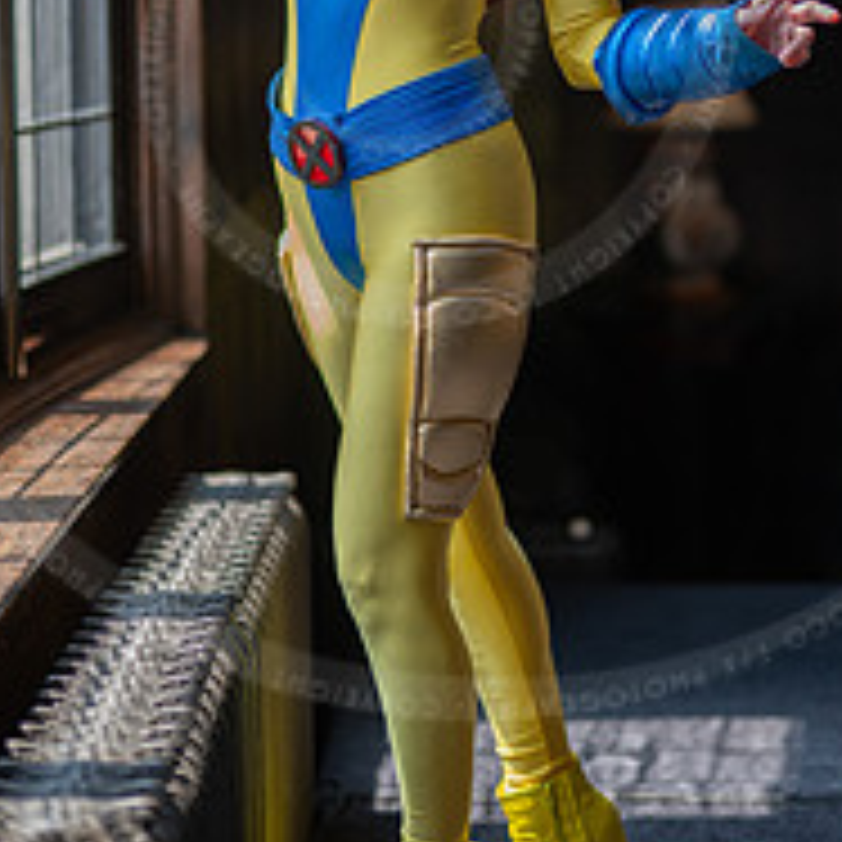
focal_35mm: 102
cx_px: 432
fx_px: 2807
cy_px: 135
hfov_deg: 17.1
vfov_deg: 16.9
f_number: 1.2
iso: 125
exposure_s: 1/800
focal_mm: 50
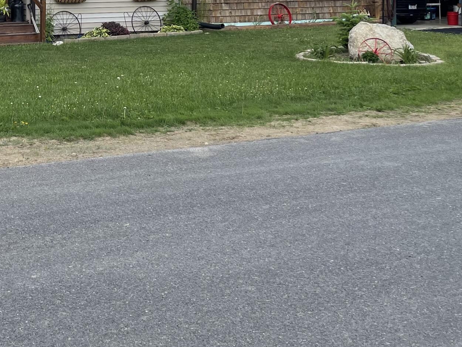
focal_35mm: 60
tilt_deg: +0.3
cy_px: -48
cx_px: 22
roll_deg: +0.8
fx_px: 801
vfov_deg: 22.8
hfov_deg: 30.4
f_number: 1.6
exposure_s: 1/1020
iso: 32
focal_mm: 5.1
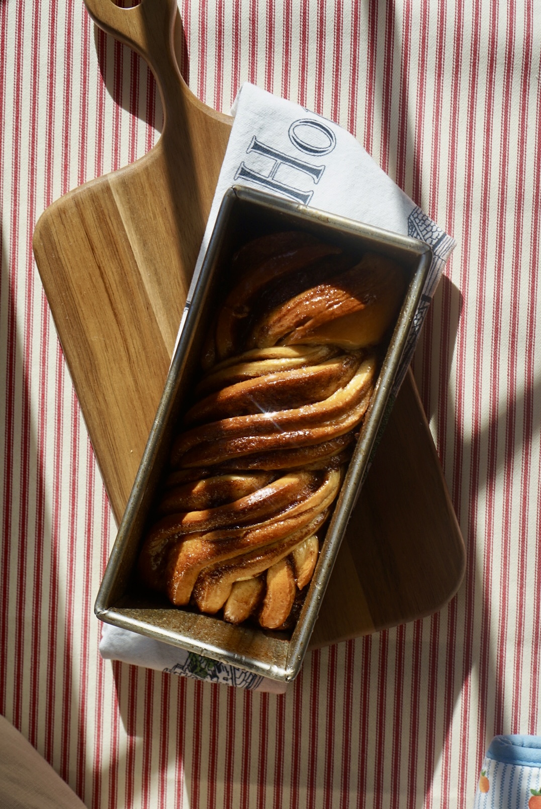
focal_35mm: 52
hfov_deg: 26.0
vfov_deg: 38.2
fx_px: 1170
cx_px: 270
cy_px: 404
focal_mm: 35
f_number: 7.1
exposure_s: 1/100
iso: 100
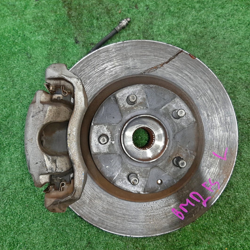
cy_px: 126
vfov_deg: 52.5
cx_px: 124
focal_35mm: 31
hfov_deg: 52.5
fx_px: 253
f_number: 1.7
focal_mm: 3.93
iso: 203
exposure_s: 1/50
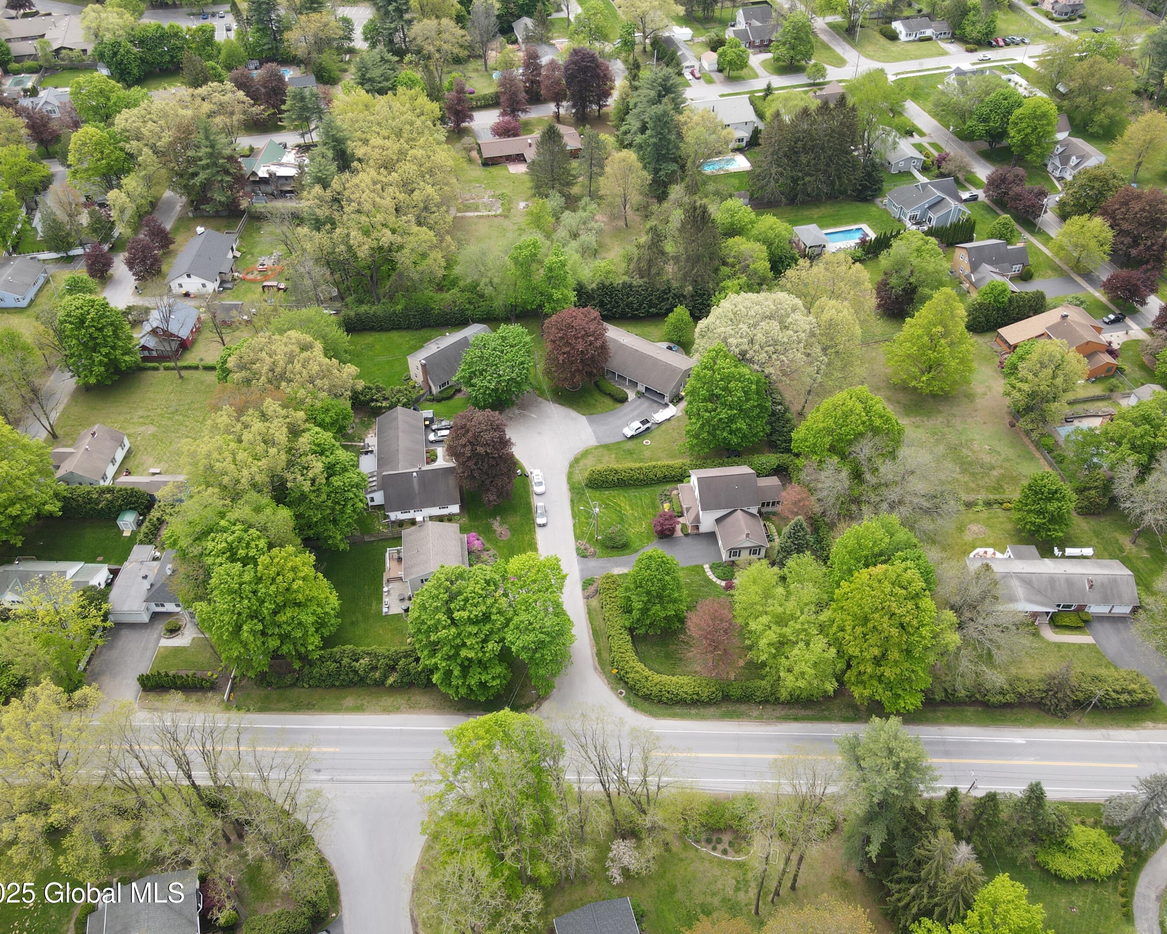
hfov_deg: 66.0
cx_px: 601
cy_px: 451
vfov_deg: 54.9
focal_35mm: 26
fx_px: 898
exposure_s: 1/200
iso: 100
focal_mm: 4.5
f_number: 2.8
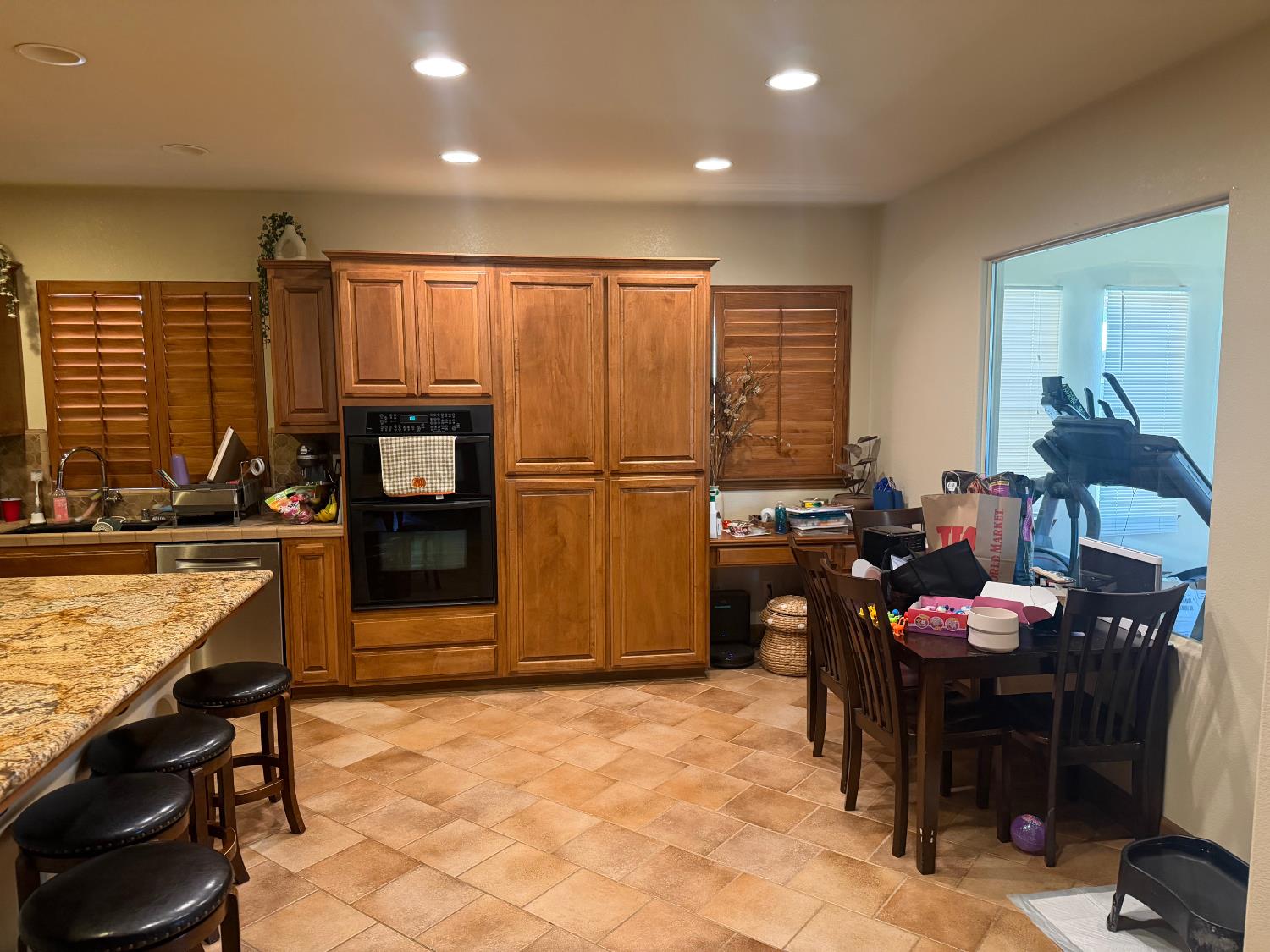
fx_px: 881
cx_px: 635
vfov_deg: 56.8
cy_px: 476
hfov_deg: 71.6
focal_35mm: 24
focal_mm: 6.76
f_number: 1.78
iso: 500
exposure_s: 1/60
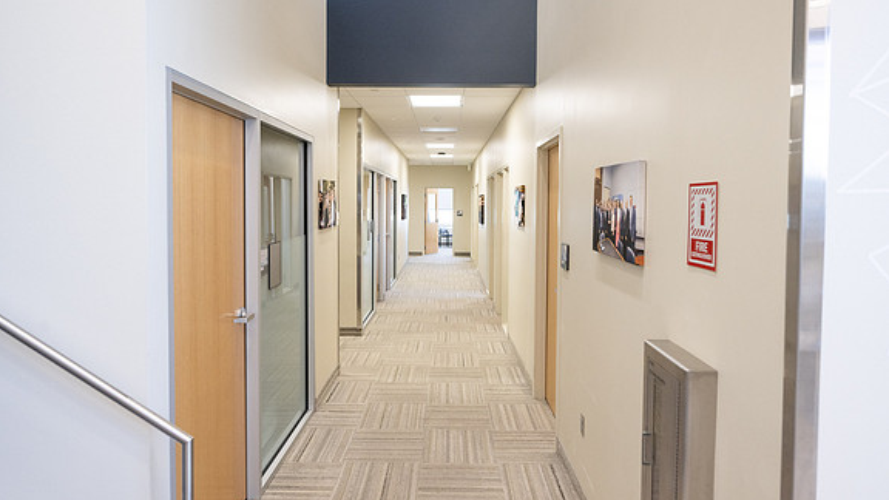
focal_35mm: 22
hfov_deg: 81.2
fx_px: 519
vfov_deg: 51.4
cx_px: 444
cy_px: 223
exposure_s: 1/200
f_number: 5
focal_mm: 20.5
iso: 1250
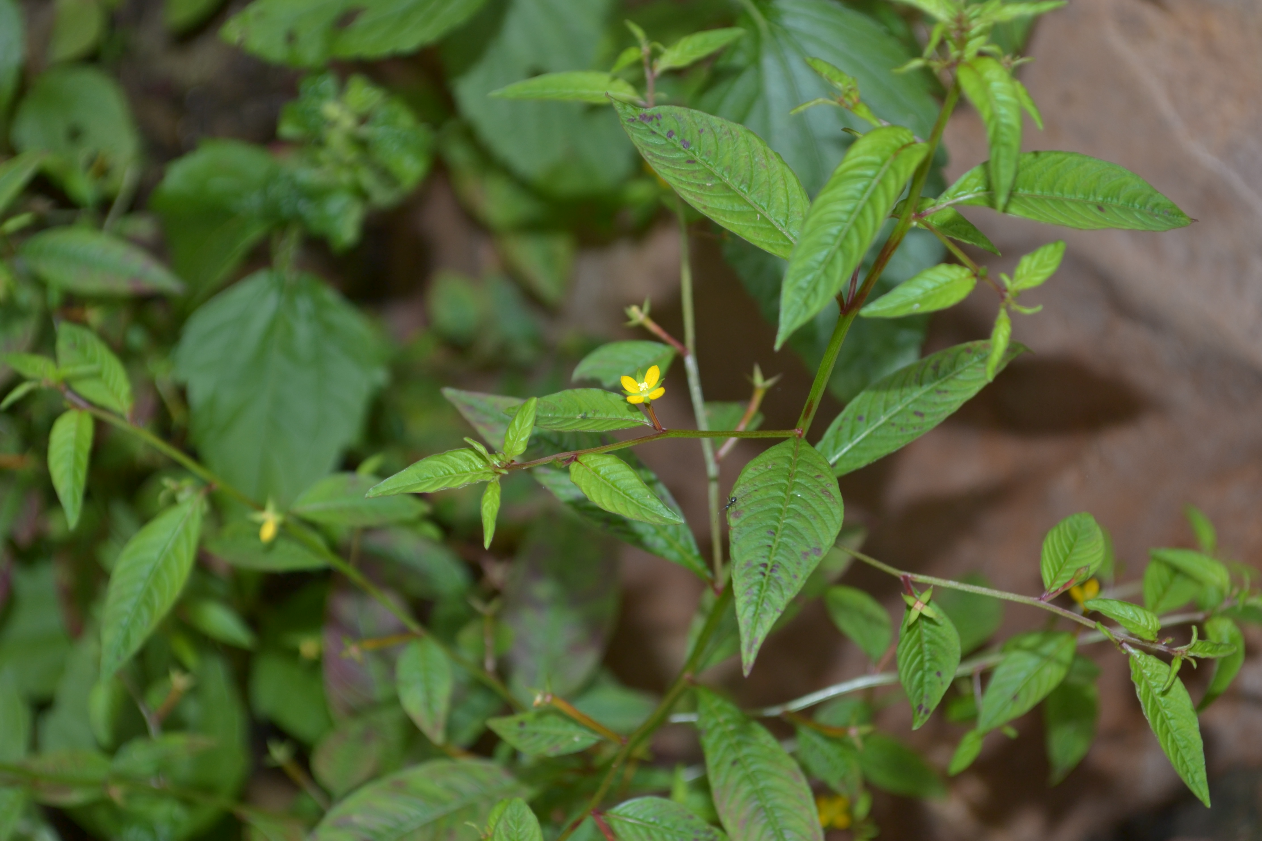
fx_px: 3386
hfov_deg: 21.1
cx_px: 603
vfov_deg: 14.2
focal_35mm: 97
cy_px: 440
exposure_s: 1/200
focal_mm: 55
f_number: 5.6
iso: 100
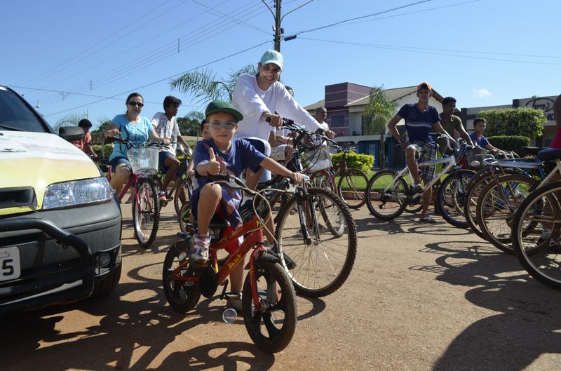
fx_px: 466
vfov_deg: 43.4
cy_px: 186
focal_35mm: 30
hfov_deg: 62.1
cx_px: 280
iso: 100
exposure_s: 1/250
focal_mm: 20
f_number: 8
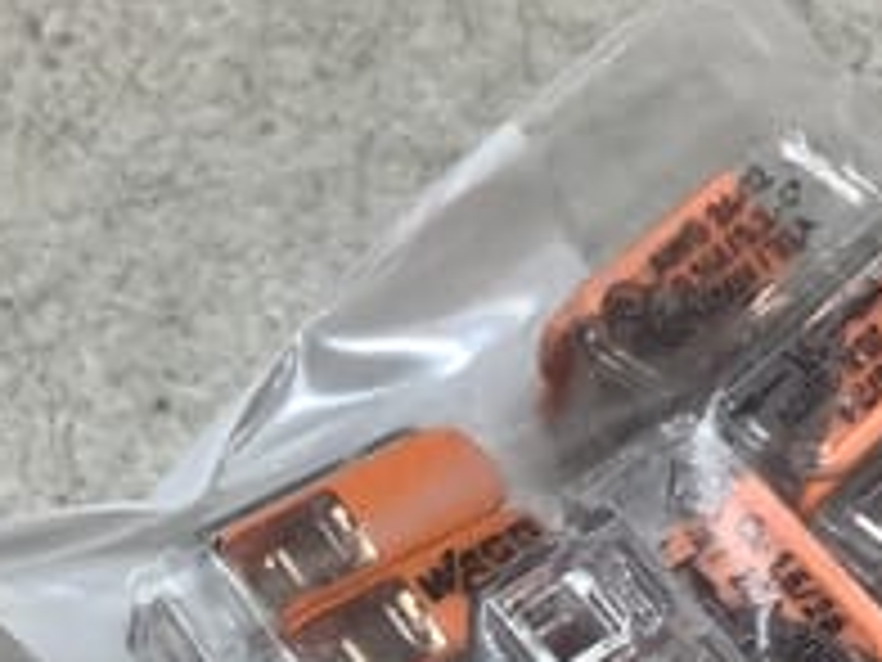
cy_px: 547
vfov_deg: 18.5
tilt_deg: -61.8
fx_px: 2013
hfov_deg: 24.7
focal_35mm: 79
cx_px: 490
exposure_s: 1/100
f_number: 2.4
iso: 50
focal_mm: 3.3
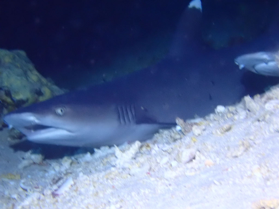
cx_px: 140
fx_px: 806
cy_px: 104
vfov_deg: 14.8
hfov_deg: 19.6
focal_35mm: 100
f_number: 6.3
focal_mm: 18
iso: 1600
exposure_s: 1/100
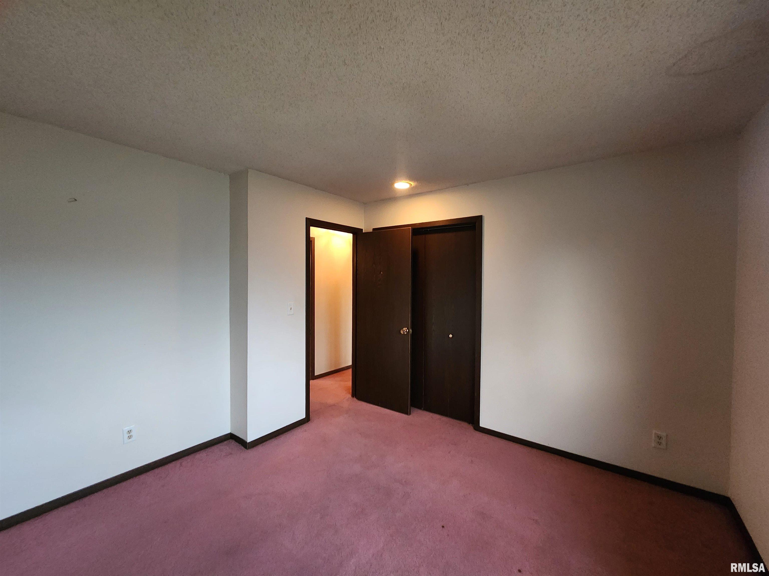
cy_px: 288
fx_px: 289
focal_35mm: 13
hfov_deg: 106.2
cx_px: 384
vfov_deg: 89.9
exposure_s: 1/24
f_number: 2.2
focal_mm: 2.2
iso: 800
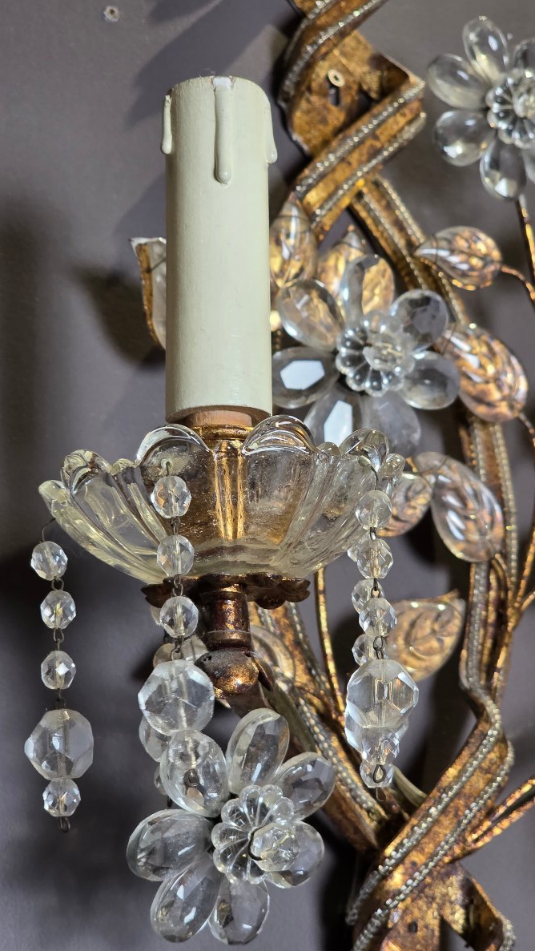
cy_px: 473
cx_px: 299
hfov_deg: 15.9
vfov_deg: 27.9
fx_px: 1916
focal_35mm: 76
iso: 200
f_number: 2.4
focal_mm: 7.9
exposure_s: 1/100
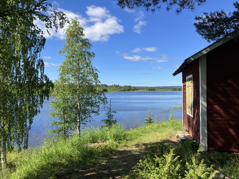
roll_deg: +0.5
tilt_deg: +1.0
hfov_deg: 63.4
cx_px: 120
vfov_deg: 49.7
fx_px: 193
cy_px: 90
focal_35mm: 28
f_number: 1.8
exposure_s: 1/1548
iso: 32
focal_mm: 3.99
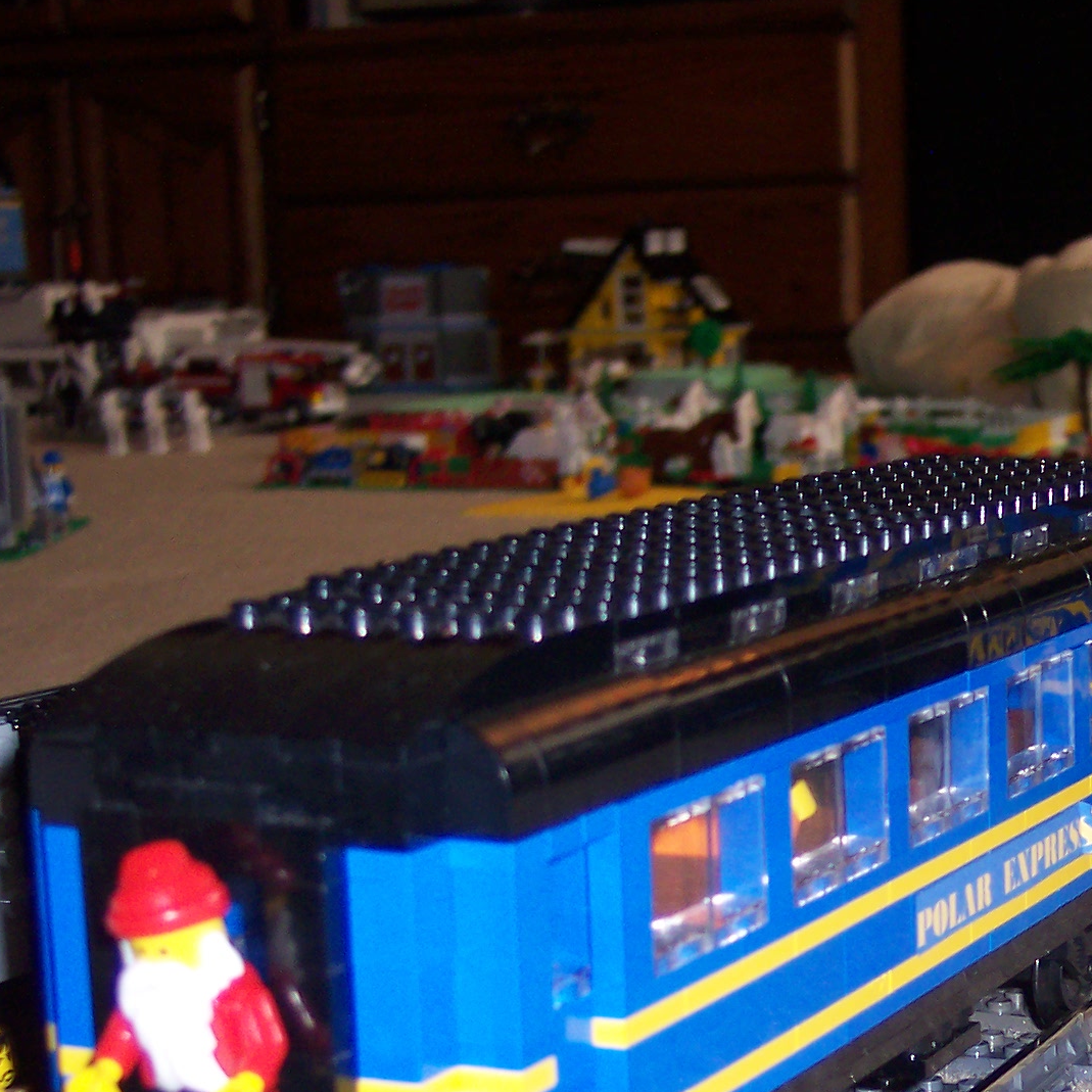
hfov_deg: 20.8
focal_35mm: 81
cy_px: 851
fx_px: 2891
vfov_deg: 21.2
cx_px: 1045
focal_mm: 8
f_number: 2.8
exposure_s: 1/30
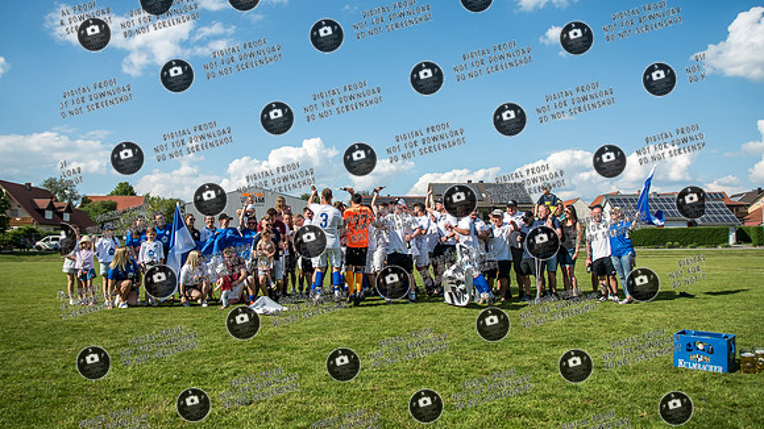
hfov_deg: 71.1
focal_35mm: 26
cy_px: 215
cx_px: 382
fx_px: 535
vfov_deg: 43.7
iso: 80
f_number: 4
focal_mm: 17
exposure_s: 1/640
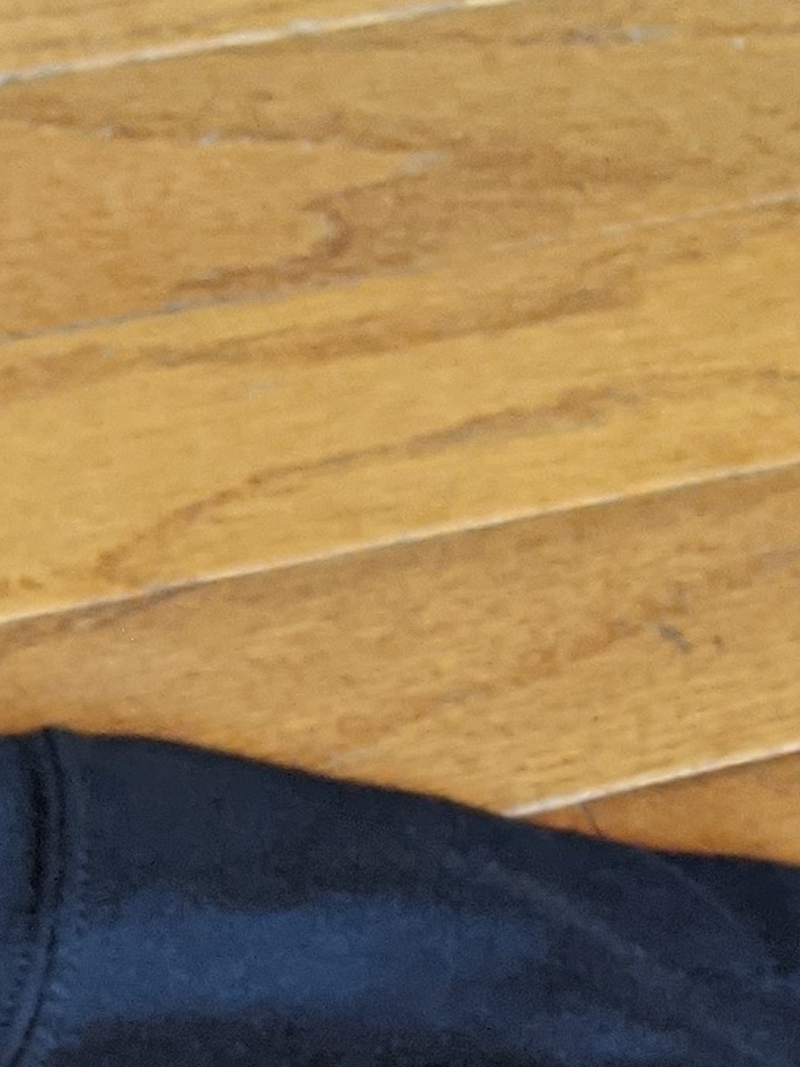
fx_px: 4930
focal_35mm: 160
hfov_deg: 9.2
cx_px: 736
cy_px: 2216
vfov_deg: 11.1
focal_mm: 4.44
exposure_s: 1/24
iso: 96
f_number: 1.8
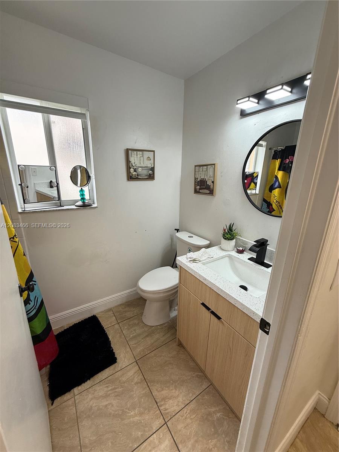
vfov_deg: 102.1
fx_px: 183
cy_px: 226
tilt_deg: -15.7
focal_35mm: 14
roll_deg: -1.8
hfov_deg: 85.7
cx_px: 170
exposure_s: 1/120
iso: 125
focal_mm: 2.22
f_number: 2.2
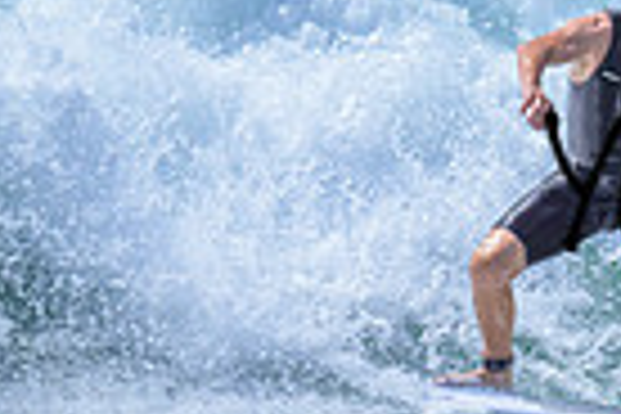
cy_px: 142
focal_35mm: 3359
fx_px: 57938
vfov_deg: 0.4
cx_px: 1008
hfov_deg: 0.6
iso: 640
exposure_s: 1/3200
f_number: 6.3
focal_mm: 800
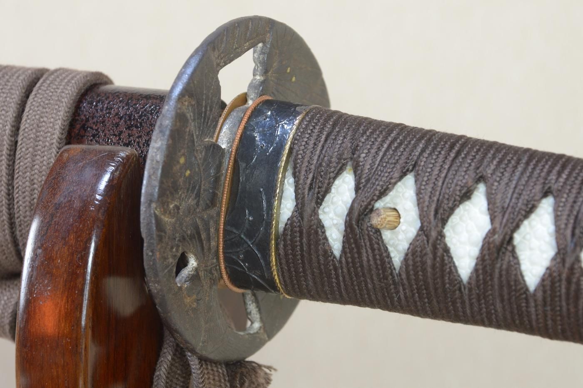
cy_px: 194
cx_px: 292
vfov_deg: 9.6
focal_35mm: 142
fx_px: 2306
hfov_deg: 14.4
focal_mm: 95
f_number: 11
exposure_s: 1/1.6
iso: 400
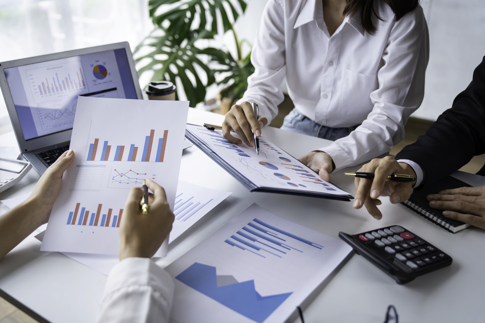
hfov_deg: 54.4
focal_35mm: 35
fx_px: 471
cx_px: 242
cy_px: 162
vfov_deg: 37.9
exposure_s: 1/160
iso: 200
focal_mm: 35
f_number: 2.8
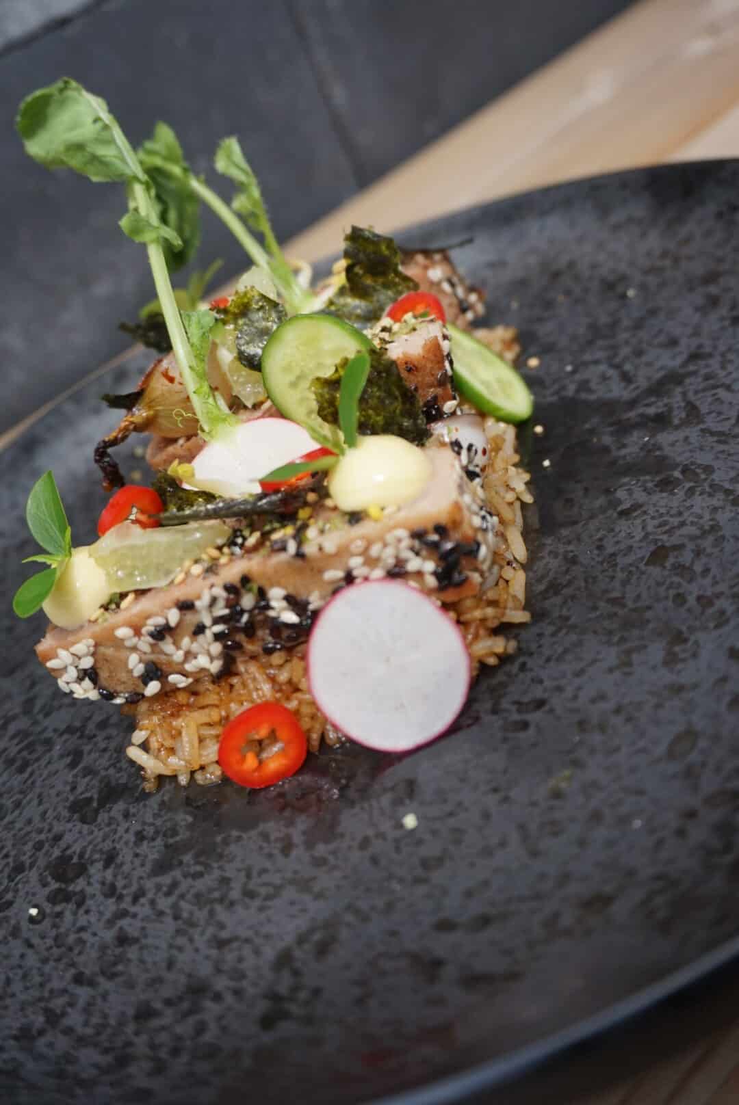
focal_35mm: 33
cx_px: 370
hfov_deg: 40.0
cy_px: 552
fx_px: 1014
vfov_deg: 57.2
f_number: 4
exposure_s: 1/2500
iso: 400
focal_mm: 22
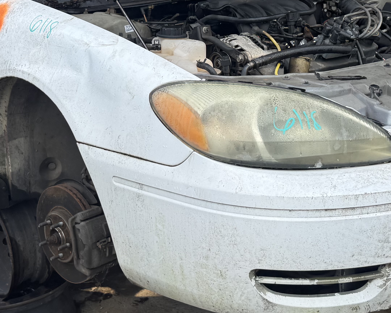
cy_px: 106
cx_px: 198
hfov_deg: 30.5
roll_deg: -0.7
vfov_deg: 24.5
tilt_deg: -6.8
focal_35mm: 62
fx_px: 718
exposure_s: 1/1493
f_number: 1.78
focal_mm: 6.76
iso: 80
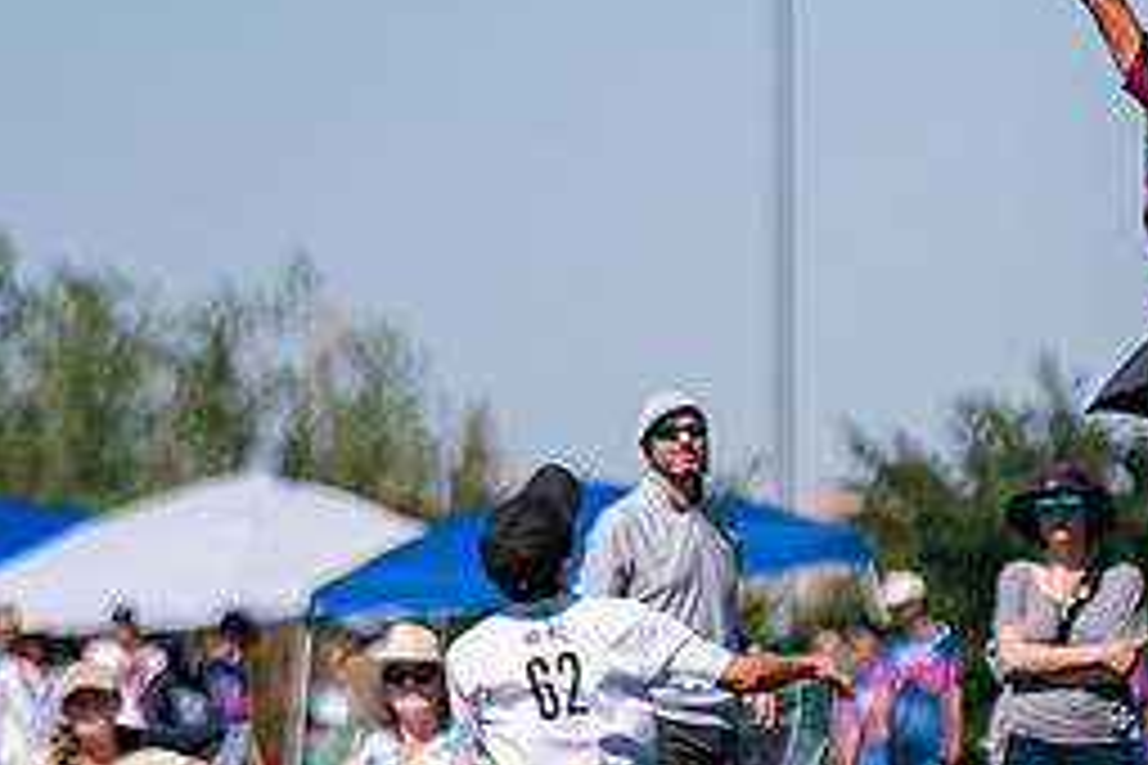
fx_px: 23596
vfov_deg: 1.9
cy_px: 217
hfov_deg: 2.8
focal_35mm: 740
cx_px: 944
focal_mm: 200
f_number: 2.8
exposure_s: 1/12800
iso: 400
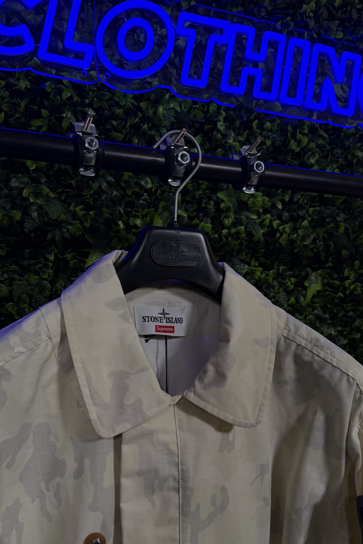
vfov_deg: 53.9
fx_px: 529
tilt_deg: -2.3
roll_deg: -1.0
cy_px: 334
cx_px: 168
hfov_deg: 37.8
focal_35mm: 35
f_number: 1.78
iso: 125
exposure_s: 1/84
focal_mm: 6.76
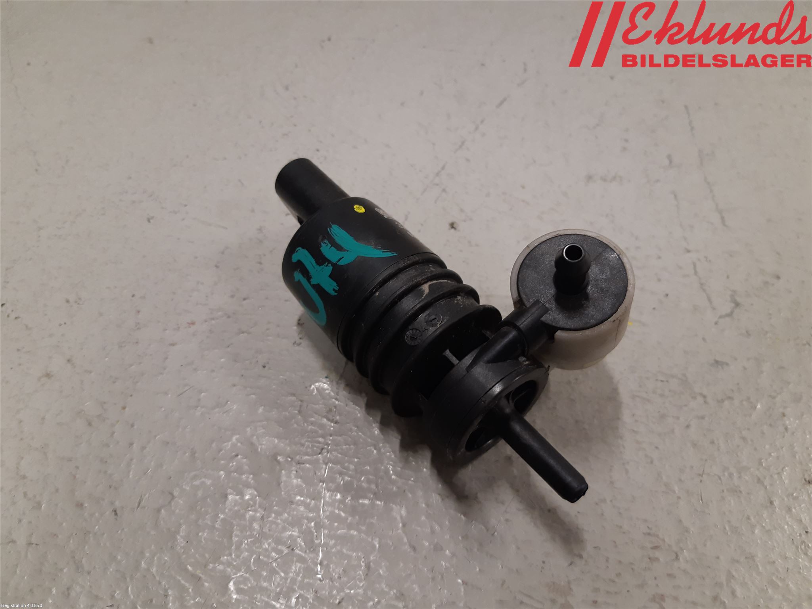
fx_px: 610
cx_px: 406
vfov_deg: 53.1
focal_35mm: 26
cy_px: 304
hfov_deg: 67.3
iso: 100
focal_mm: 3.93
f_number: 1.7
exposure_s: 1/50
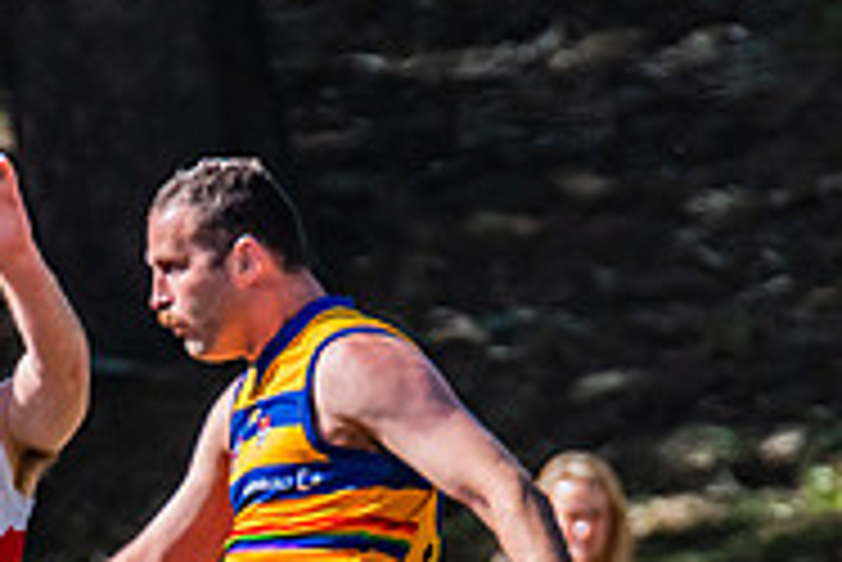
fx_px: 56854
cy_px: 896
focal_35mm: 2429
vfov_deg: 0.6
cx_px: 264
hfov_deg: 0.8
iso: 800
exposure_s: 1/1600
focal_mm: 600
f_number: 10
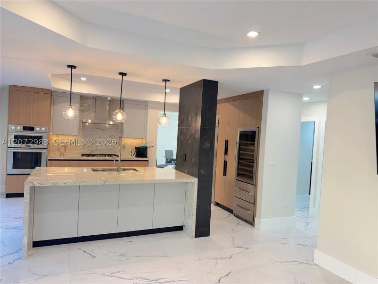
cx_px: 189
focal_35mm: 24
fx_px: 262
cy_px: 142
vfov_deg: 56.8
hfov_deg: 71.6
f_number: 1.78
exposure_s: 1/120
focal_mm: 6.76
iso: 100
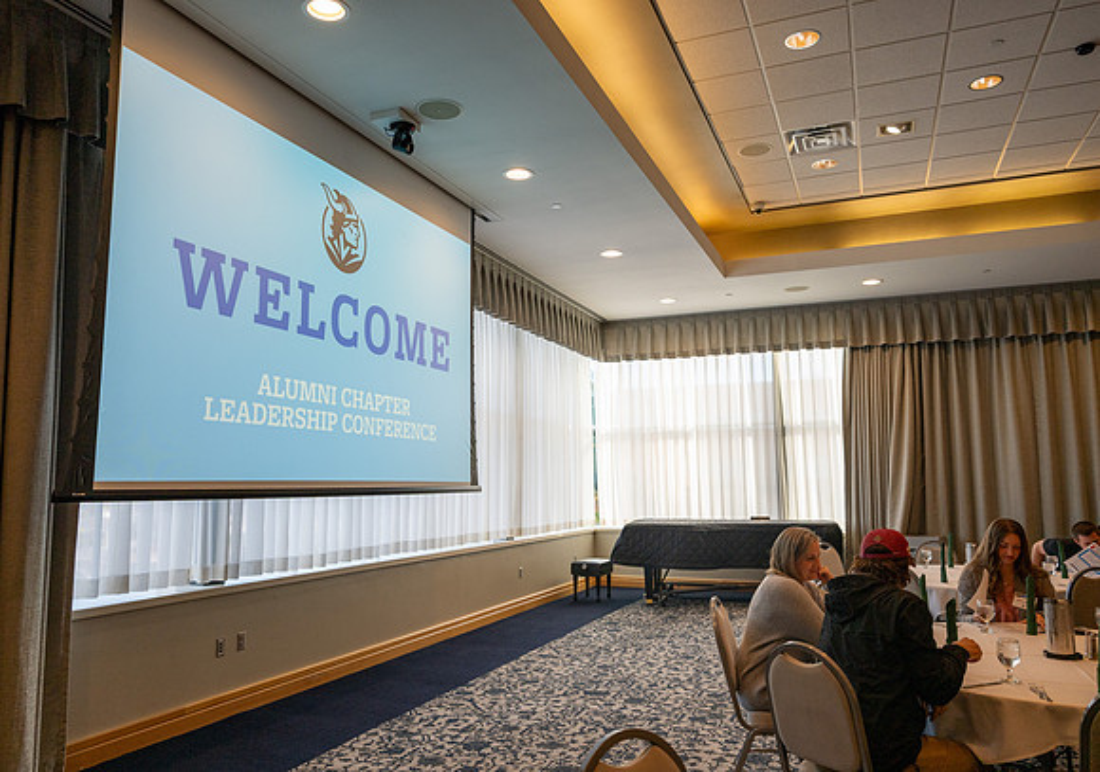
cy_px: 386
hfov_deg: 67.7
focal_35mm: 26
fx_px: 820
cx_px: 520
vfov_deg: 50.4
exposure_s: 1/640
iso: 640
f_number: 2.8
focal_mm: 24
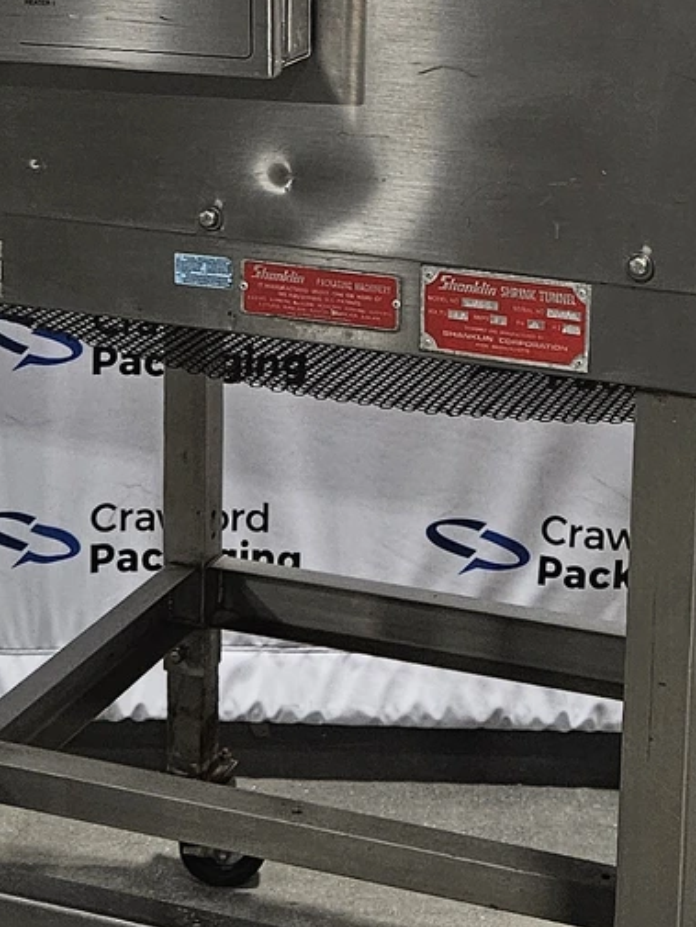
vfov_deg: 21.0
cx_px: 435
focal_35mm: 91
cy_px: 50
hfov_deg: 16.2
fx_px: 2439
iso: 400
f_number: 1.8
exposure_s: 1/170
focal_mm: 5.4
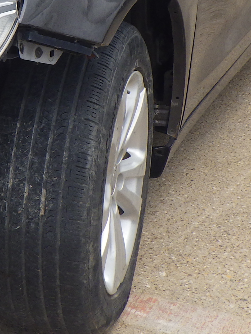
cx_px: -123
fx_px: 1198
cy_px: -5
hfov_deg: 11.5
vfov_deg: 15.6
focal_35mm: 124
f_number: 4.6
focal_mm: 6.1
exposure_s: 1/400
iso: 125
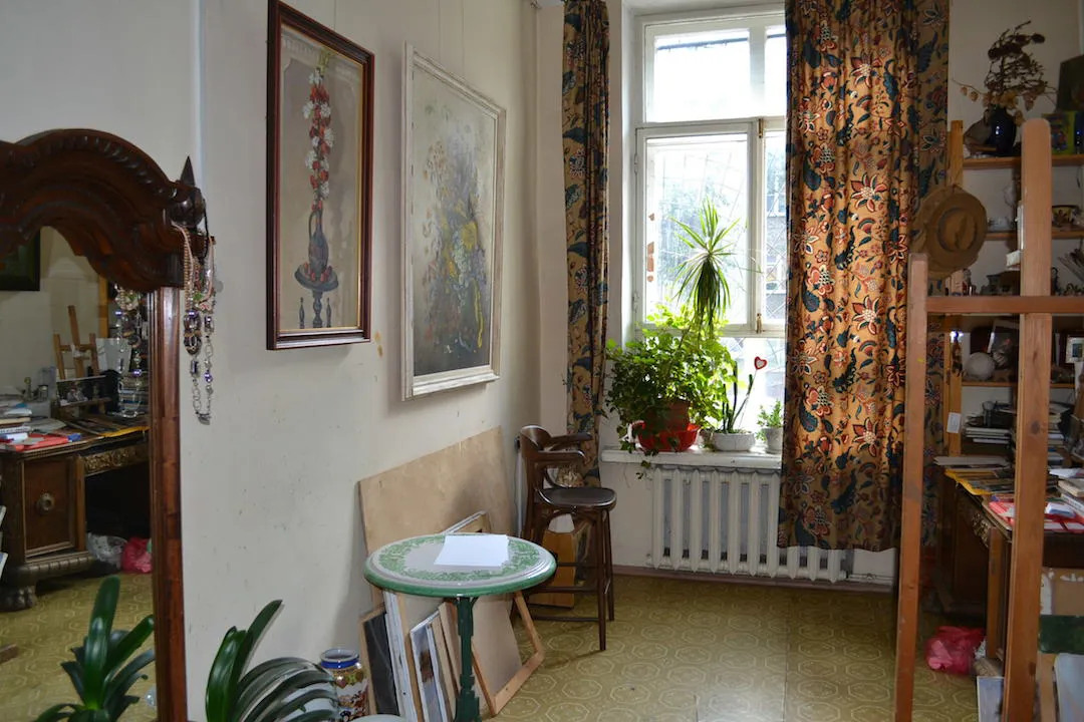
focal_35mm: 27
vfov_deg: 47.9
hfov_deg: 67.4
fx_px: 813
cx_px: 542
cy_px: 361
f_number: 3.5
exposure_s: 1/60
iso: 450
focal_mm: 18
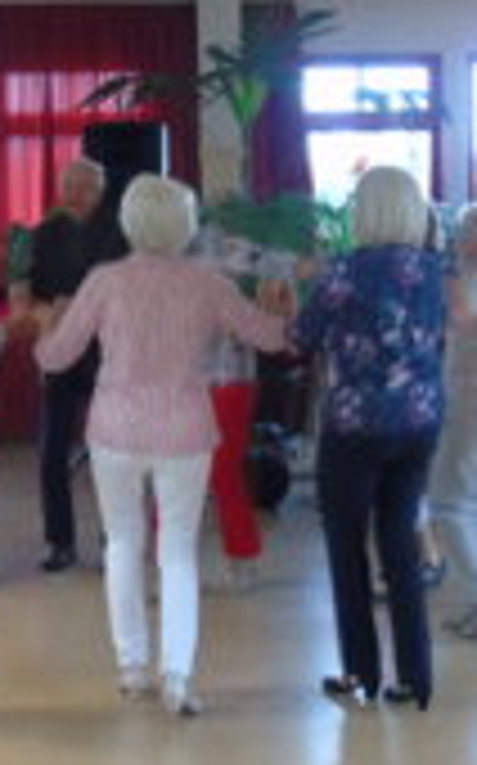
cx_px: 189
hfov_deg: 15.3
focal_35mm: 85
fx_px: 1771
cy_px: 306
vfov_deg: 24.3
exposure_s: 1/15
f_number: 3.8
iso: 400
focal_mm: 6.1
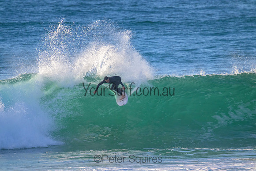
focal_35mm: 800
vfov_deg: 1.7
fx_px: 5690
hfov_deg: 2.6
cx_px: 128
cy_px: 86
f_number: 11
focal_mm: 800
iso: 2200
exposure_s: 1/1600
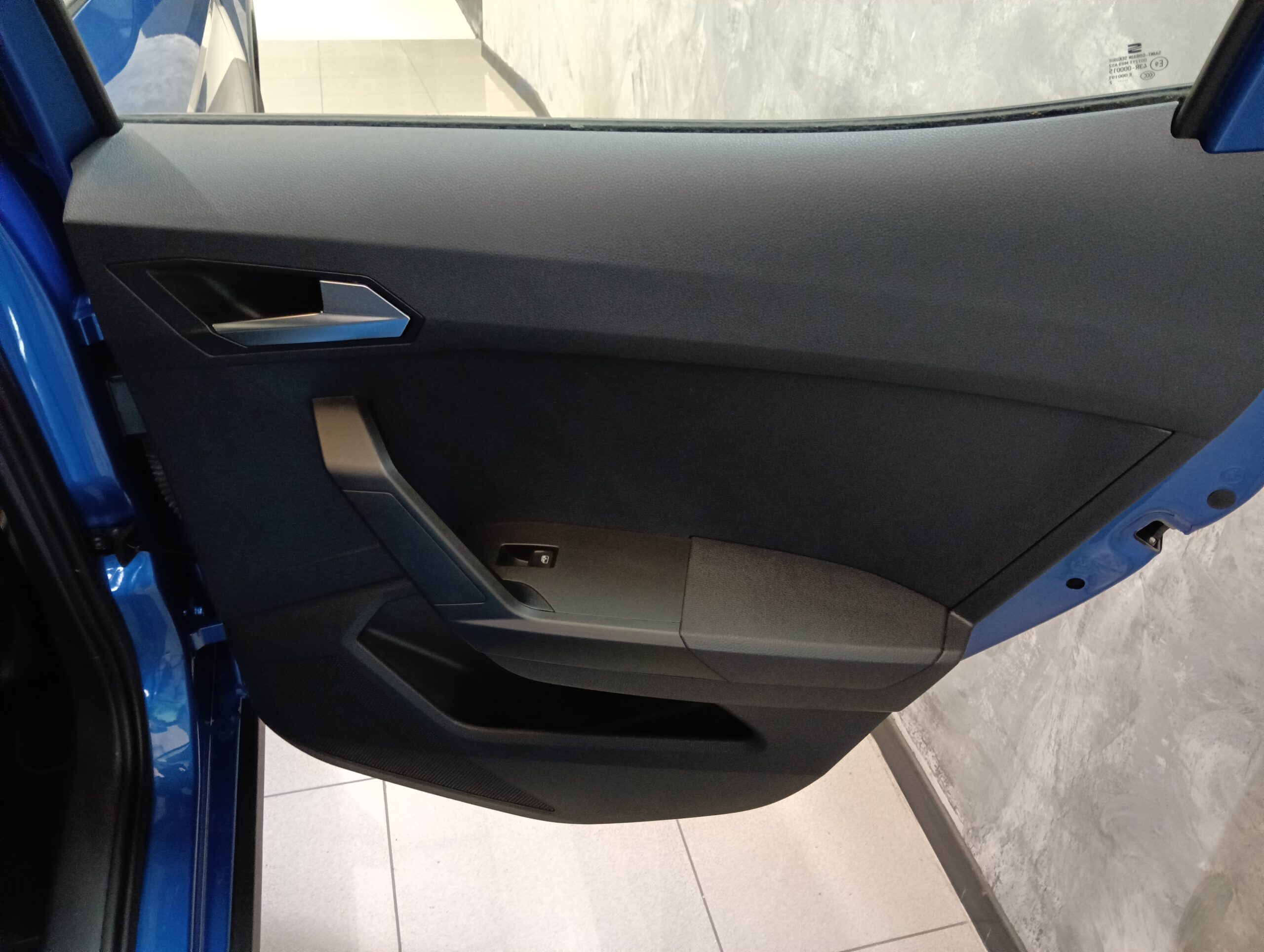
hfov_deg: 65.2
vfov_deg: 51.5
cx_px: 632
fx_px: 987
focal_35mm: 27
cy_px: 476
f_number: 16
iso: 1000
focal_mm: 3.98
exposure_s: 1/33.3
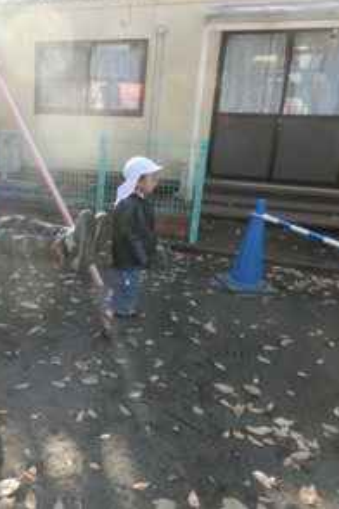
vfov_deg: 55.8
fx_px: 480
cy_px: 251
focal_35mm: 34
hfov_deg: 36.0
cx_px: 21
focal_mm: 4.24
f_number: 3
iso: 80
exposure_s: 1/200
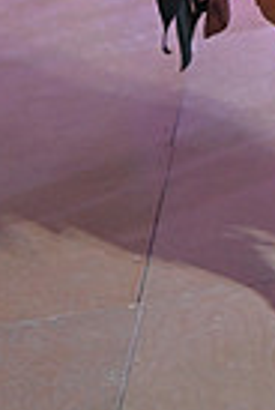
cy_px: -350
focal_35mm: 262
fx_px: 2987
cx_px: 300
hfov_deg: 5.3
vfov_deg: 7.6
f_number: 5
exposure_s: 1/320
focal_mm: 62
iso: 2800
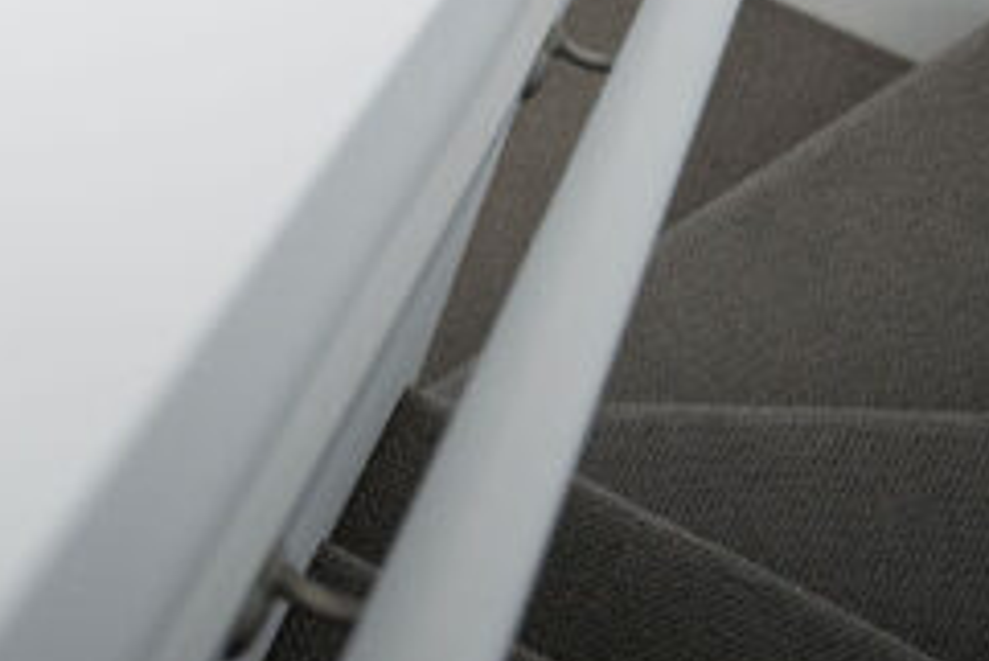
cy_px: -361
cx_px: -284
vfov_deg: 11.9
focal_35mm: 110
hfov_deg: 17.5
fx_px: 3024
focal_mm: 32
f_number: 2.8
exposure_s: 1/250
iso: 100
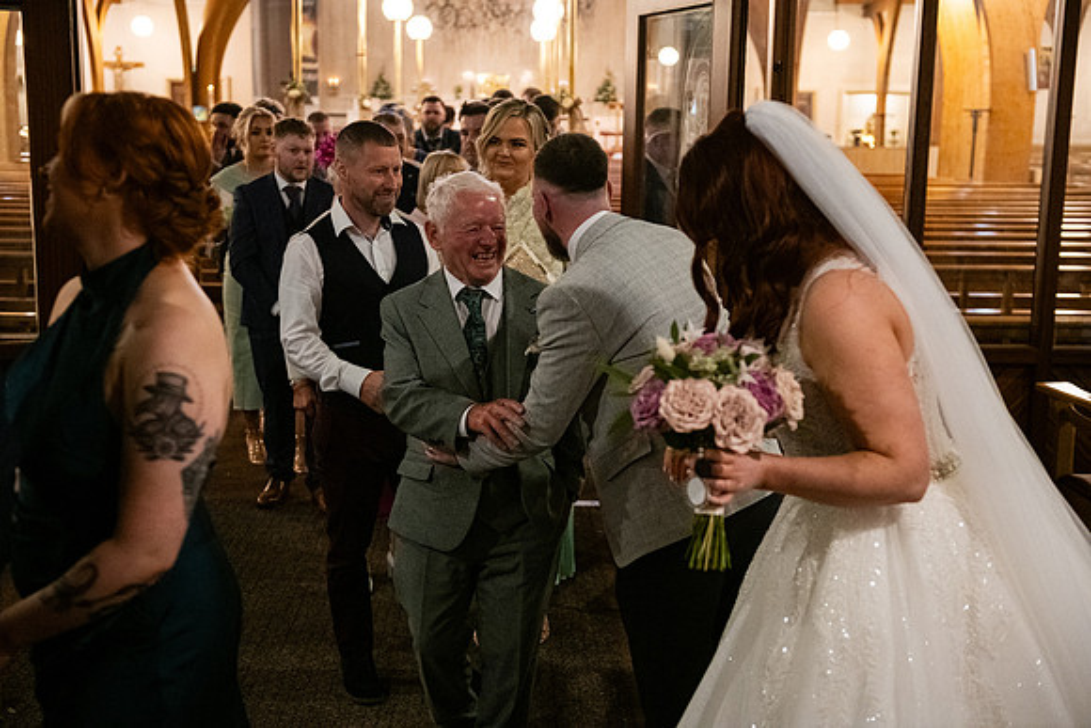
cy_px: 364
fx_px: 1455
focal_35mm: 48
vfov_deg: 28.1
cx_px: 546
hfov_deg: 41.1
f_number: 3.5
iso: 2500
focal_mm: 48
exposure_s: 1/160
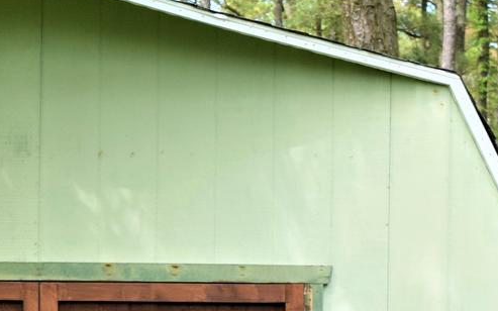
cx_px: -20
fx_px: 2931
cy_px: 499
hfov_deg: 9.6
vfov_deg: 6.0
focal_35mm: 216
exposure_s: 1/250
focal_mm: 34
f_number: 8
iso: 250
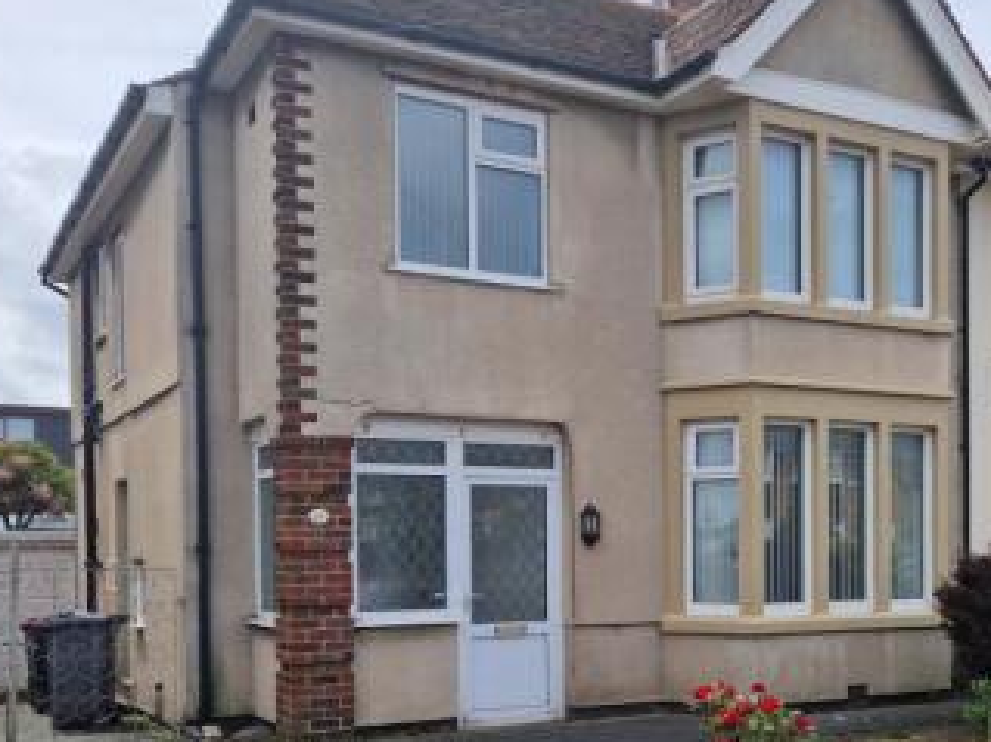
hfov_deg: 44.2
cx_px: 660
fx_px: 1202
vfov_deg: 33.7
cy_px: 551
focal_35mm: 42
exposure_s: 1/1832
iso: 50
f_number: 1.8
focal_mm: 5.4
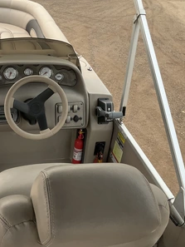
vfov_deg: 47.8
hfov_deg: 36.2
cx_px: 53
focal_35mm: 39
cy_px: 124
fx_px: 278
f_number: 1.8
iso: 25
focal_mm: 3
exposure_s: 1/792
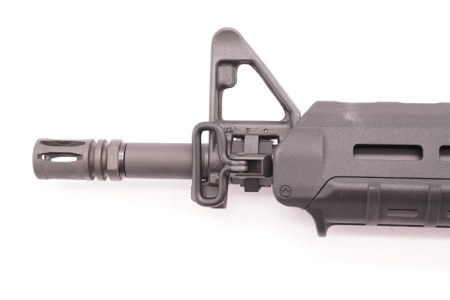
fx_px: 844
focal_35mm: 68
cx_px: 225
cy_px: 150
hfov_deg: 29.8
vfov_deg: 20.2
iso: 1000
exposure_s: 1/125
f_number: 5.6
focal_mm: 45
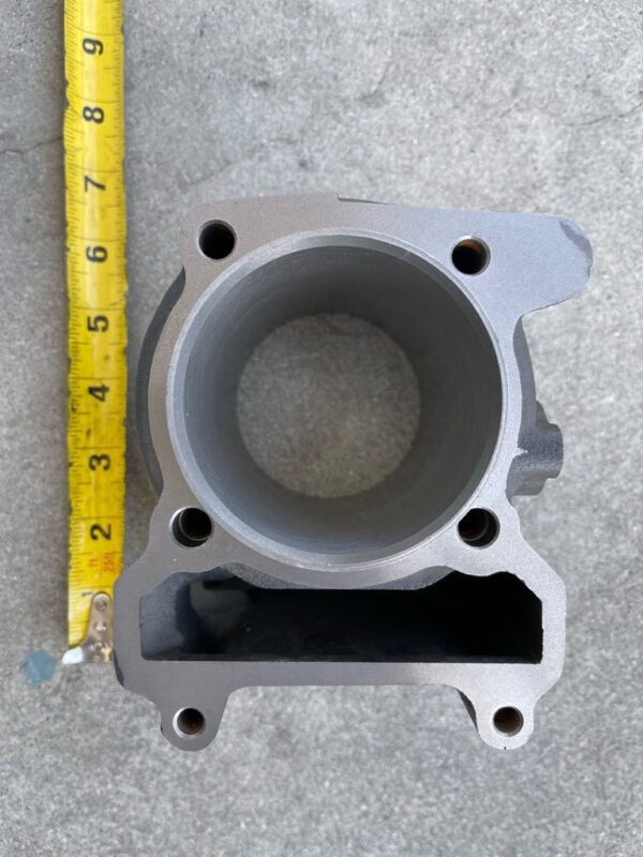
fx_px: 644
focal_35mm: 26
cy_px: 428
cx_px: 322
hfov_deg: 53.1
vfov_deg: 67.3
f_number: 1.6
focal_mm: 5.1
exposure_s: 1/121
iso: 32
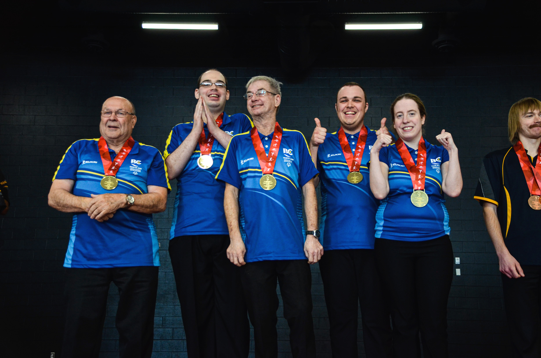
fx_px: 697
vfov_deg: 28.8
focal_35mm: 46
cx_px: 270
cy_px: 179
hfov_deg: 42.4
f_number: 4
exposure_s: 1/125
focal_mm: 31
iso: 800
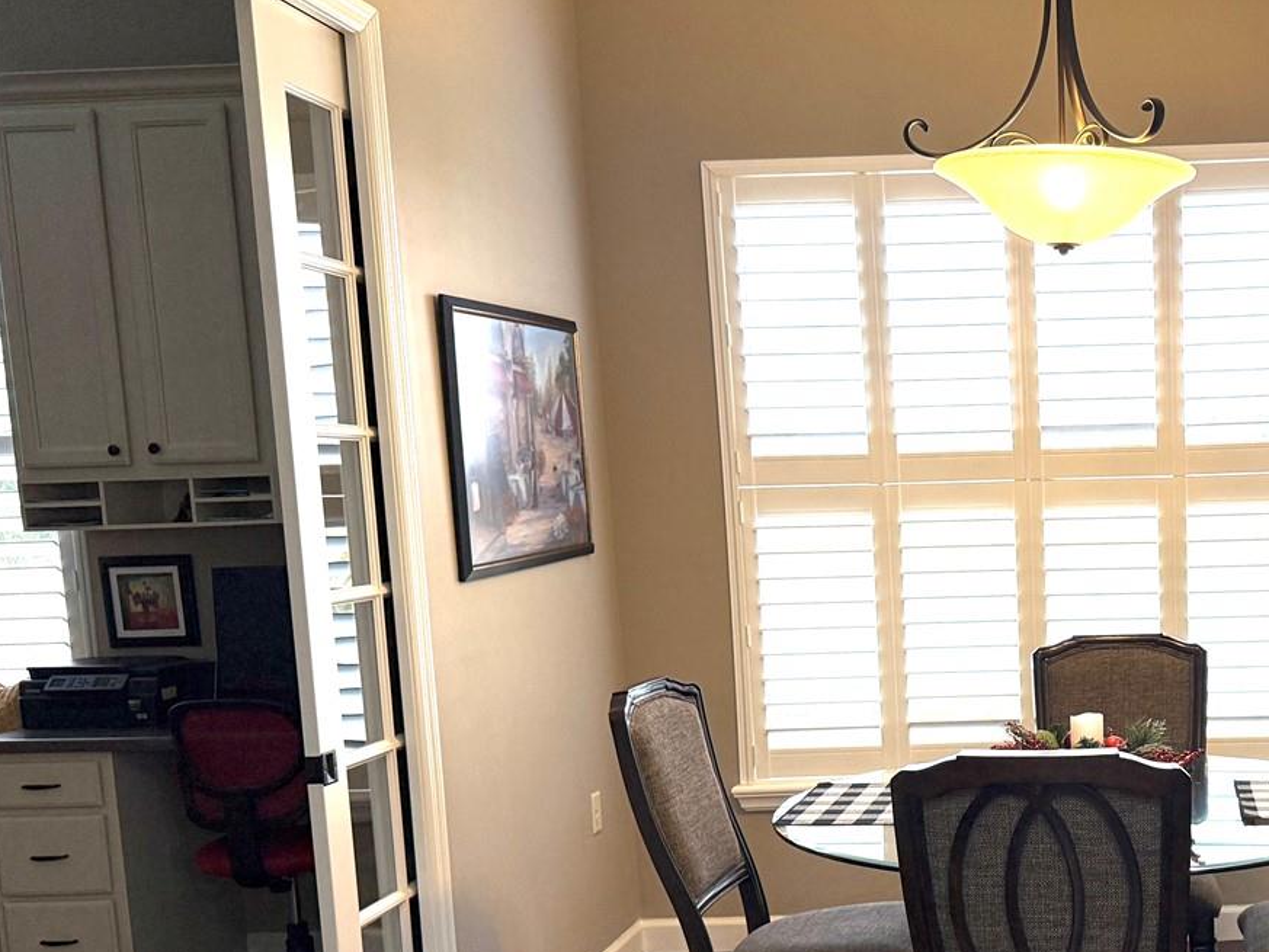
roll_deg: +1.5
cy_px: 705
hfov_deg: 40.4
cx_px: 1084
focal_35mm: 44
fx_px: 1613
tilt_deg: -7.5
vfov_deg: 32.3
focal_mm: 6.76
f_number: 1.78
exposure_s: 1/120
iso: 200
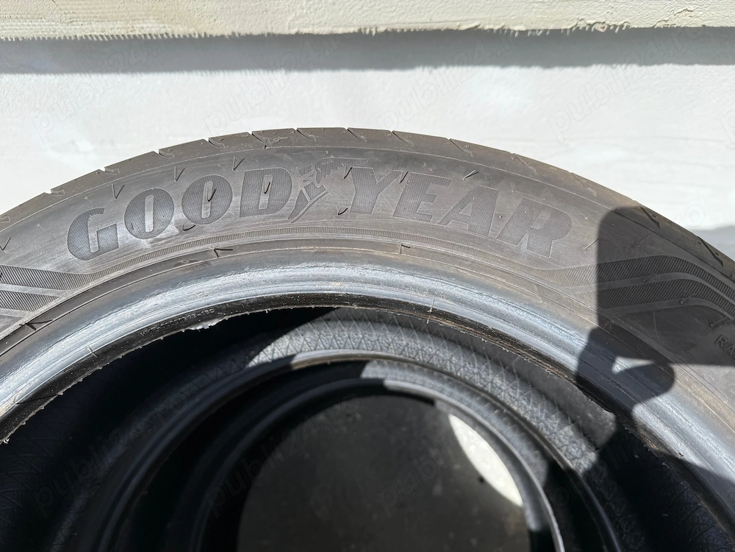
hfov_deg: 71.6
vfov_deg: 56.8
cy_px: 276
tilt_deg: -71.4
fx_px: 510
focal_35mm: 24
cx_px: 368
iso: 80
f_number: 1.78
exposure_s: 1/2801
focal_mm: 6.76
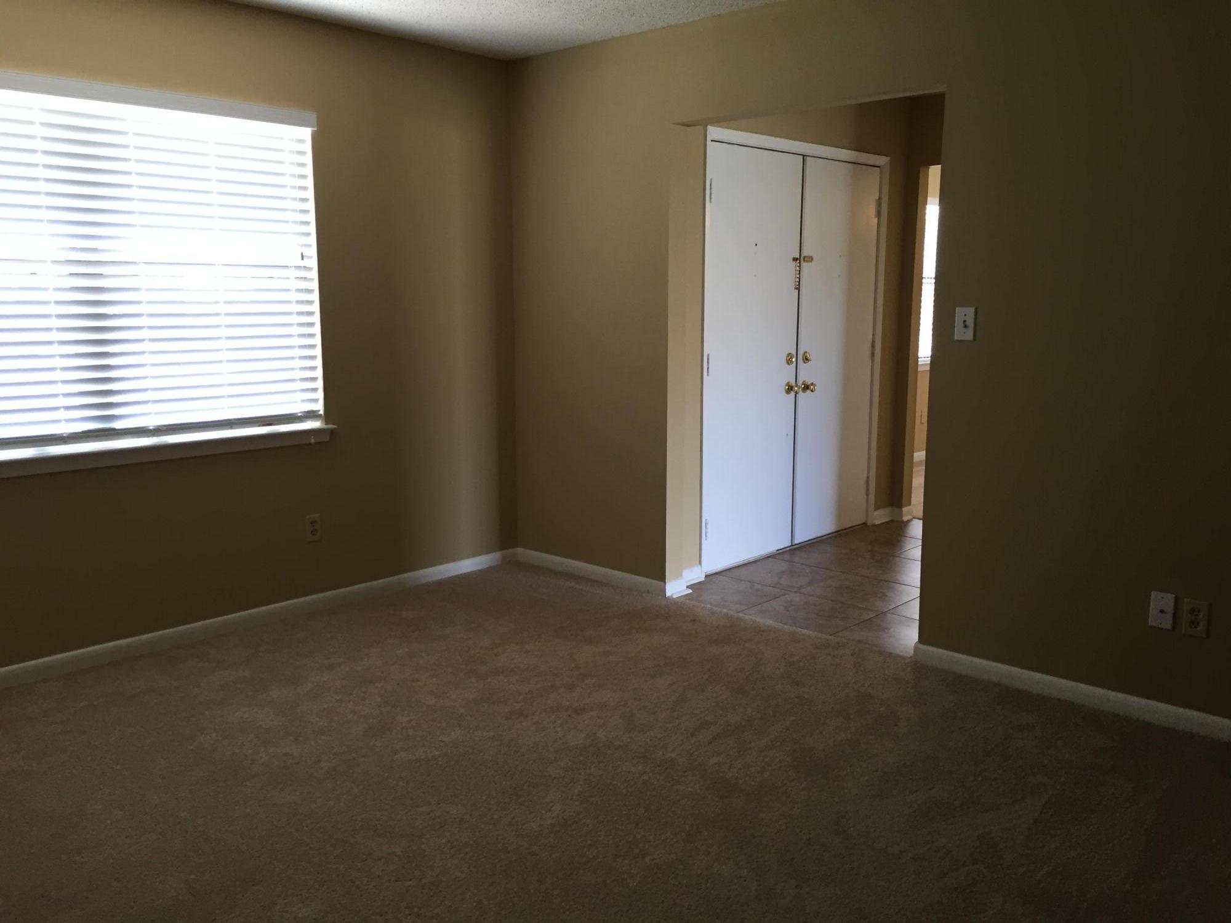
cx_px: 616
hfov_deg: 61.7
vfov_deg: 48.2
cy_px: 462
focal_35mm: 29
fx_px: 1031
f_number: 2.2
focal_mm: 4.15
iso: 50
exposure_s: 1/30
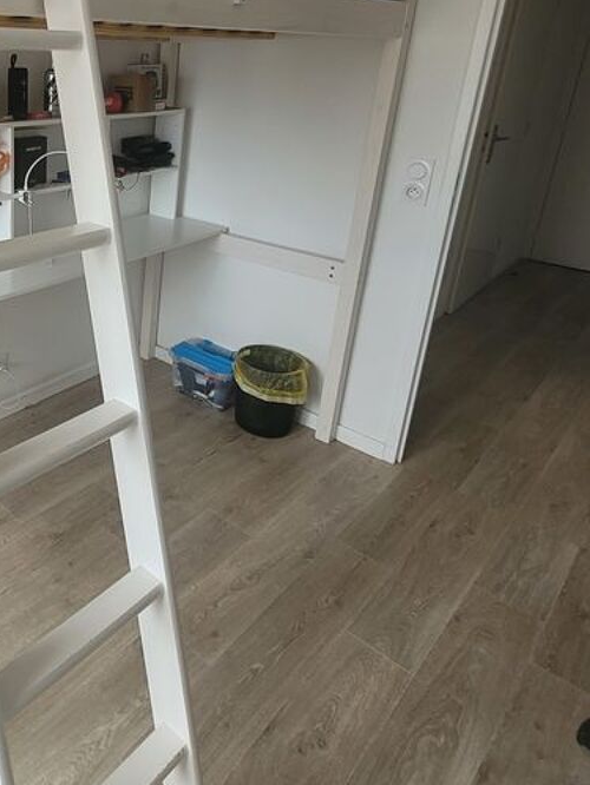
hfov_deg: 46.7
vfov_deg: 65.2
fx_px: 590
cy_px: 250
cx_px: 38
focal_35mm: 26
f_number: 2.2
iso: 64
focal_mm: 1.74
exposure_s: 1/100
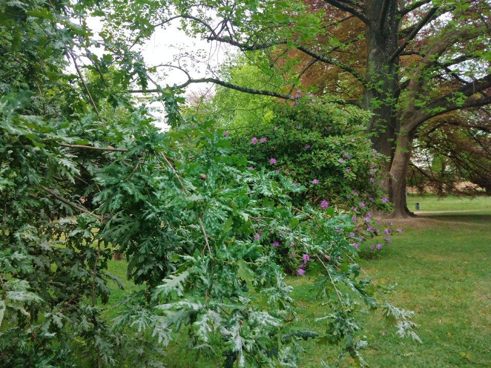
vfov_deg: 53.1
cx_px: 246
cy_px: 184
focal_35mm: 26
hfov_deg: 67.3
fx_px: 369
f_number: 1.8
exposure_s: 1/262
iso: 100
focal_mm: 3.6
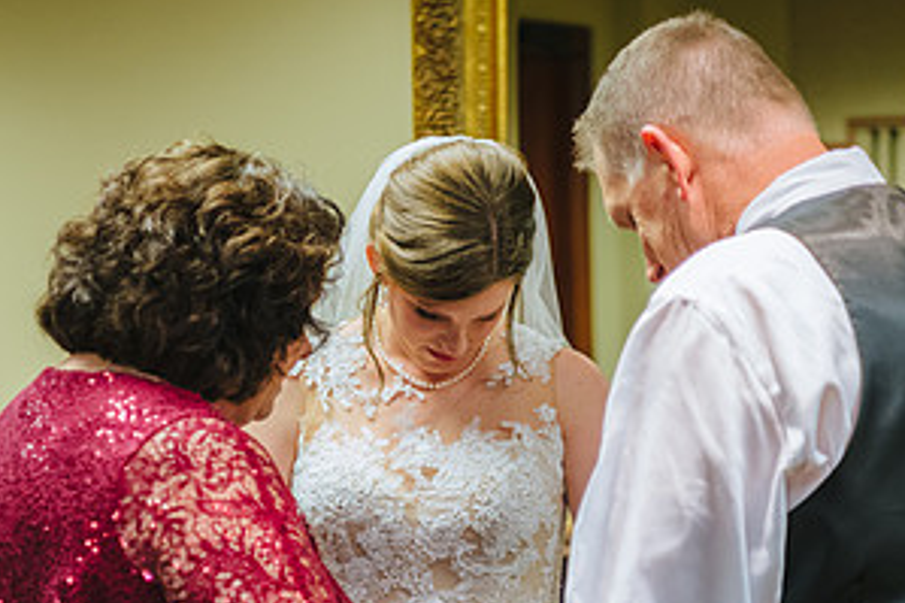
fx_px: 2538
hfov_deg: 20.2
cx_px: 366
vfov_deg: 13.5
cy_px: 508
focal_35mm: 101
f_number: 2.8
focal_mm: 52
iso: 1250
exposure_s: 1/100
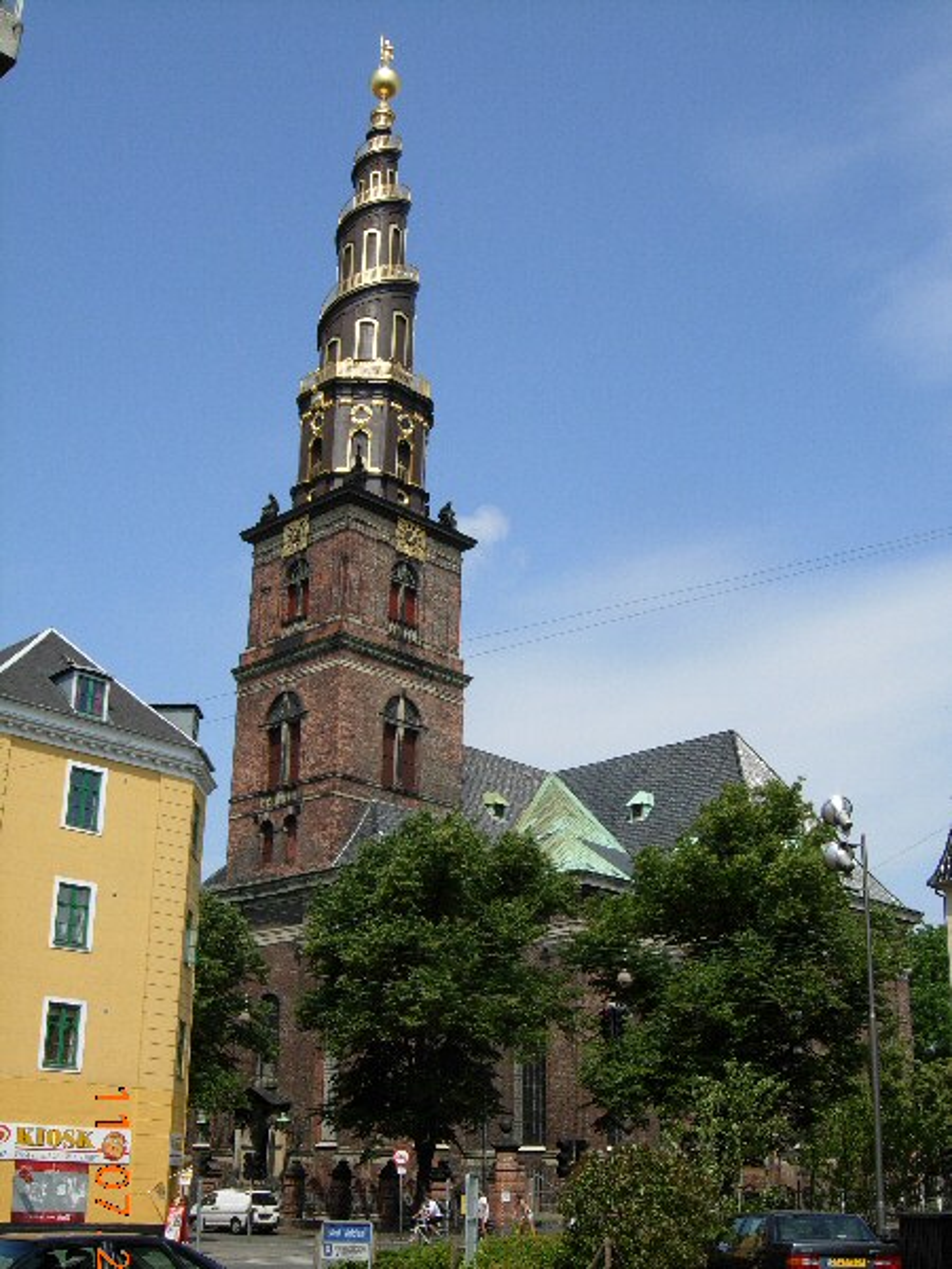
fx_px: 1320
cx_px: 476
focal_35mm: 36
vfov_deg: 51.4
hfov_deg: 39.7
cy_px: 634
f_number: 6.1
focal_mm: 7.5
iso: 50
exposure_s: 1/362
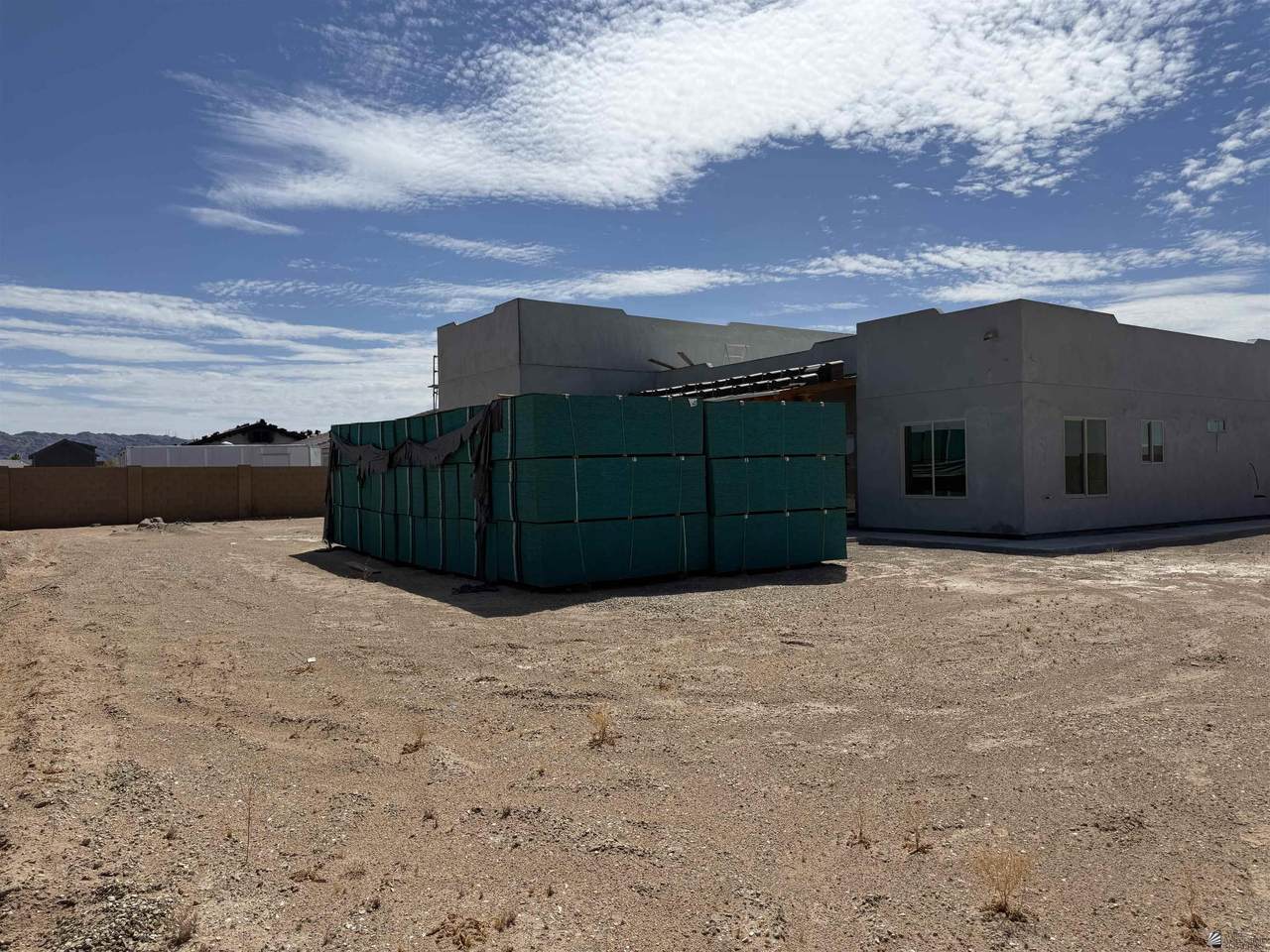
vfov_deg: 56.8
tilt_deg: +1.9
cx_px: 635
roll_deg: -1.9
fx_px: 881
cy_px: 476
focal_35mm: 24
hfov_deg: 71.6
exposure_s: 1/10309
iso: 80
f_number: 1.78
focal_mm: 6.76
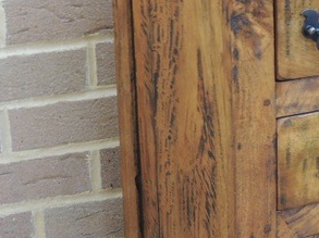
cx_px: 247
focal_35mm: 140
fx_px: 1289
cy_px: 158
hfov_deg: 14.0
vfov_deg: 10.6
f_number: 3.3
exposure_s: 1/50
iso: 200
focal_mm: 7.1
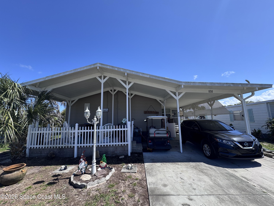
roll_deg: -0.1
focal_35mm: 14
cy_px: 103
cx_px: 137
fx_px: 111
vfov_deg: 85.7
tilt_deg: +13.0
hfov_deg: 102.1
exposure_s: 1/849
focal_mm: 2.22
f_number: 2.2
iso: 40
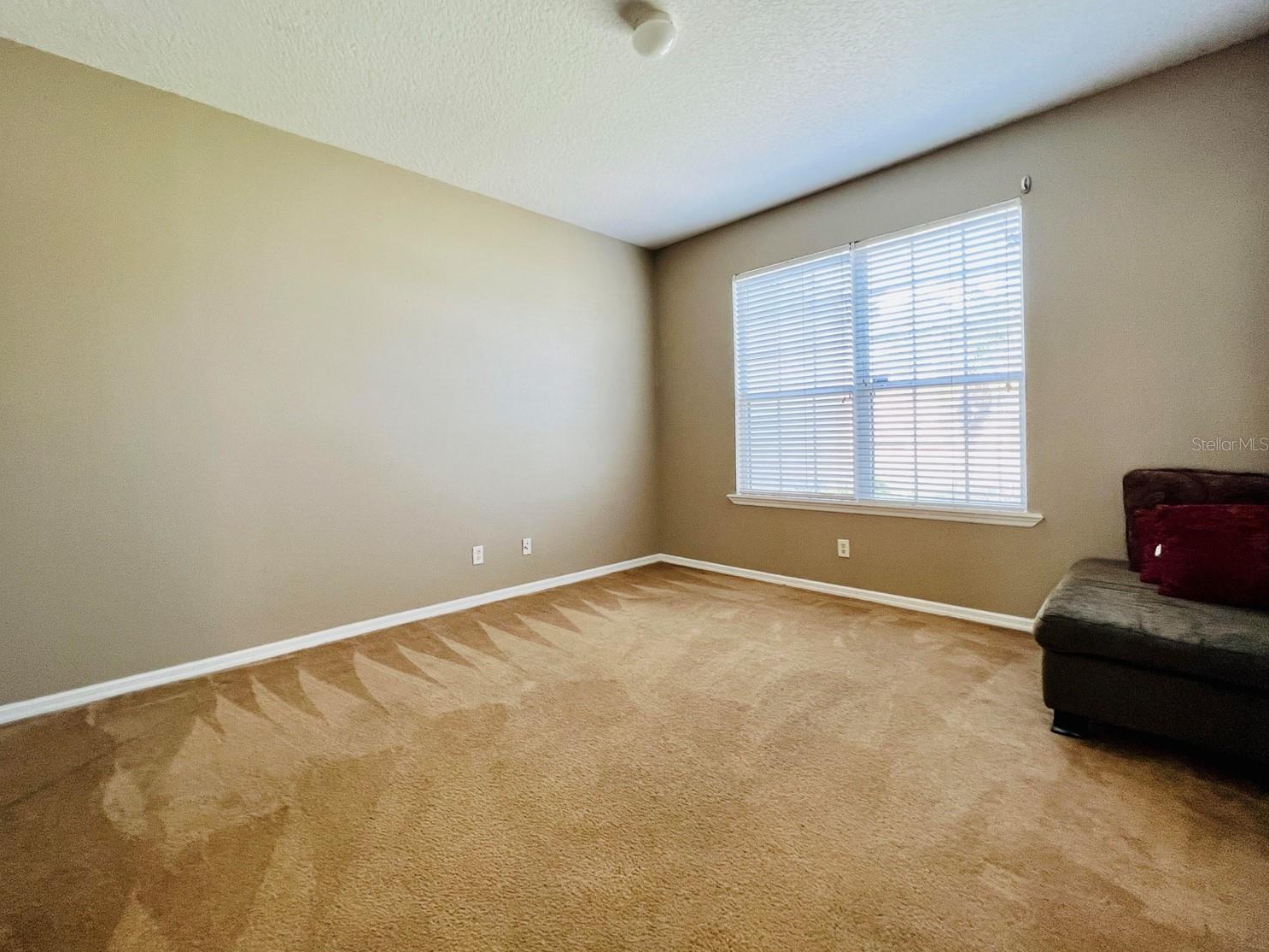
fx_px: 513
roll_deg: +1.6
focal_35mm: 14
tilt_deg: -0.6
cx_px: 589
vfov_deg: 85.5
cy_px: 444
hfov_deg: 101.9
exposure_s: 1/99
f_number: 1.8
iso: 200
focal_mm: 1.57
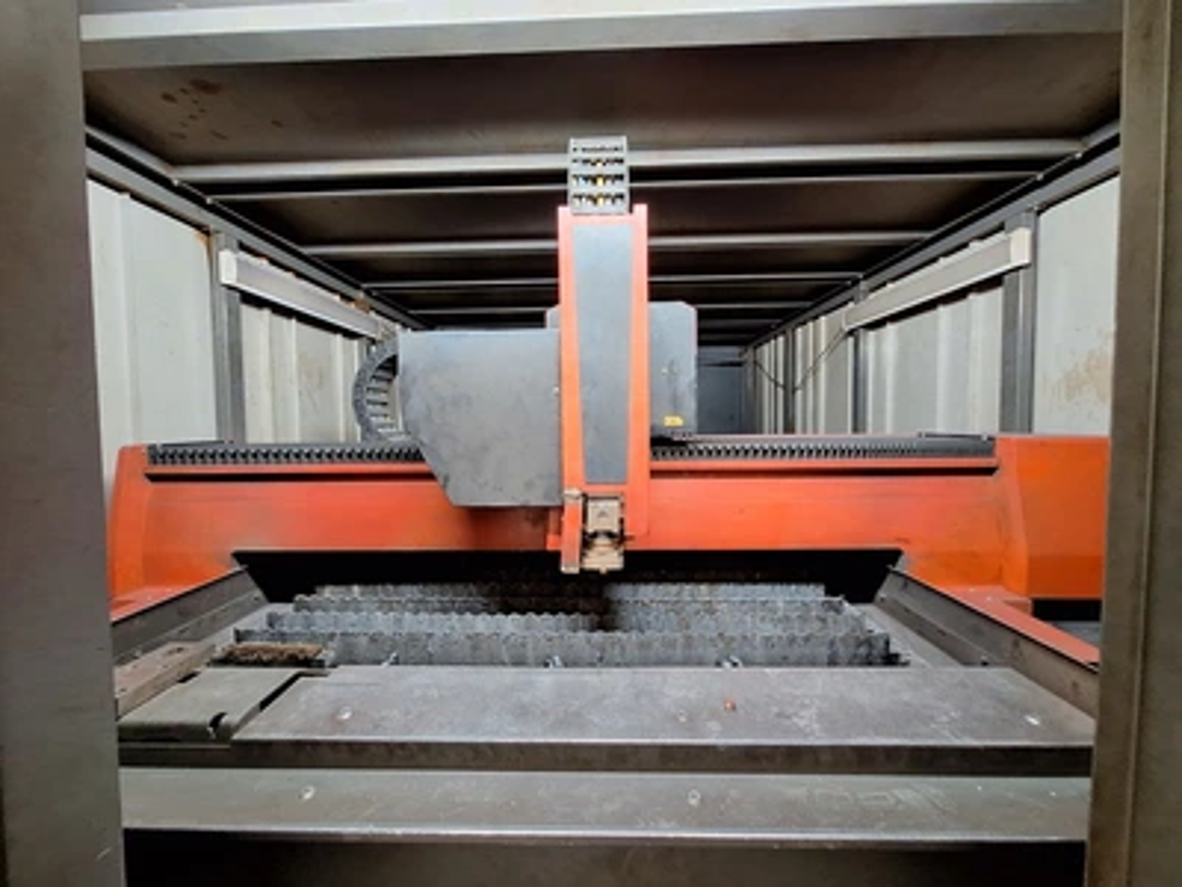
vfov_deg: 89.9
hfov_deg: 106.2
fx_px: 444
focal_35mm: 13
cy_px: 444
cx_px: 591
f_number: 2.2
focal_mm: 1.74
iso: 200
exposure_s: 1/24
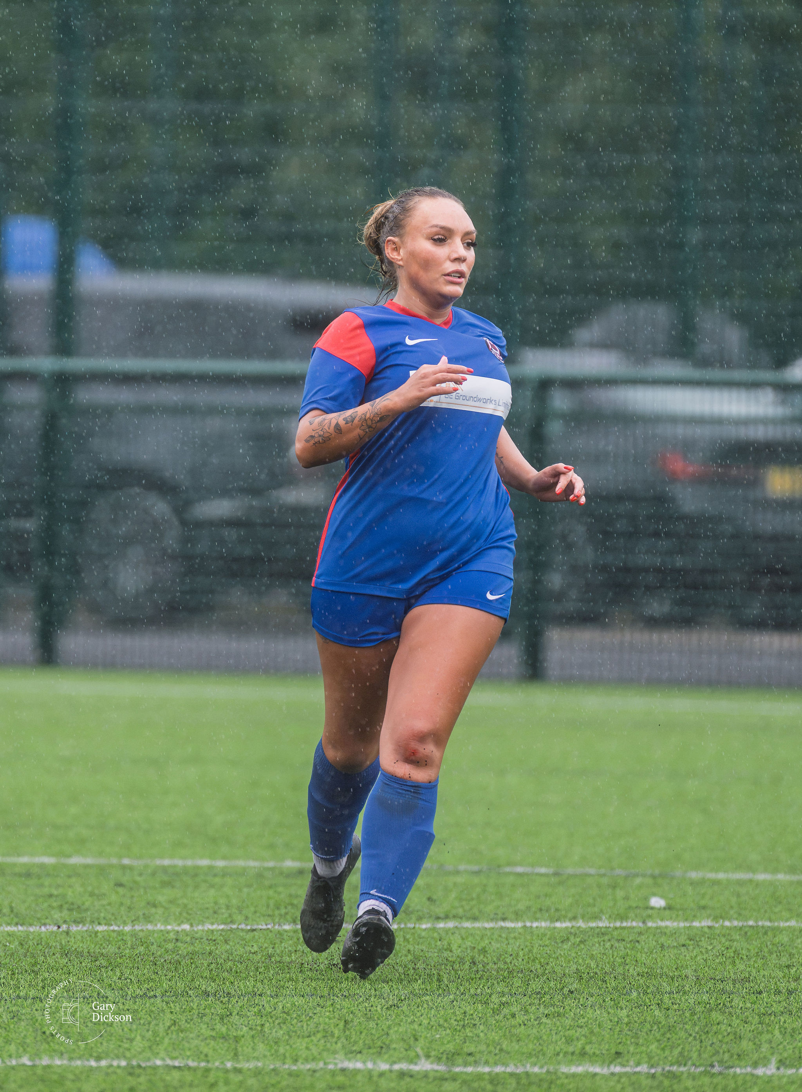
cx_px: 317
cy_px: 354
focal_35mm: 791
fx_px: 24781
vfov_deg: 2.5
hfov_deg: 1.9
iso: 1100
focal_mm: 400
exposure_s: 1/1000
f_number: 5.6
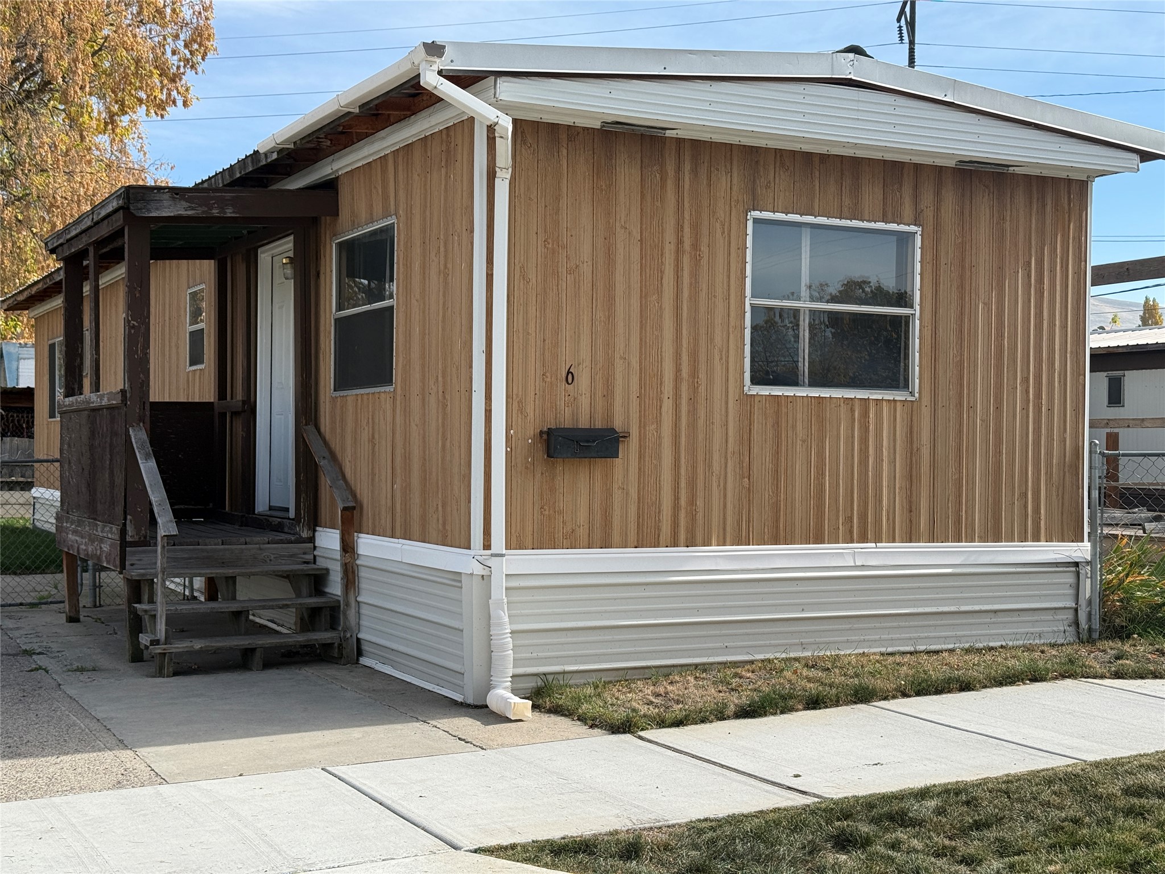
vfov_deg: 30.3
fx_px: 1615
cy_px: 437
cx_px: 582
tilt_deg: +0.2
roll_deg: -0.6
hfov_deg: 39.7
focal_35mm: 48
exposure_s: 1/2865
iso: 64
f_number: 1.78
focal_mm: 6.76
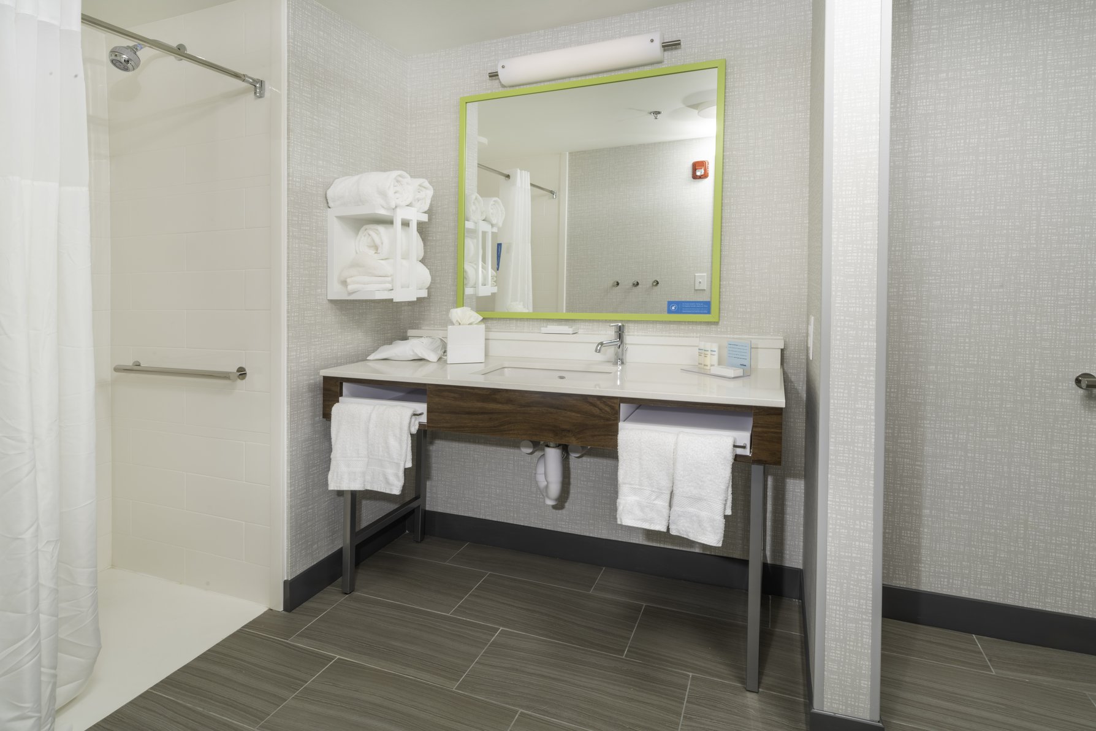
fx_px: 548
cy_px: 366
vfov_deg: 67.4
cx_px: 548
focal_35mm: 18
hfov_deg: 90.0
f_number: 18
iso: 100
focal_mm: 18
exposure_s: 1/160
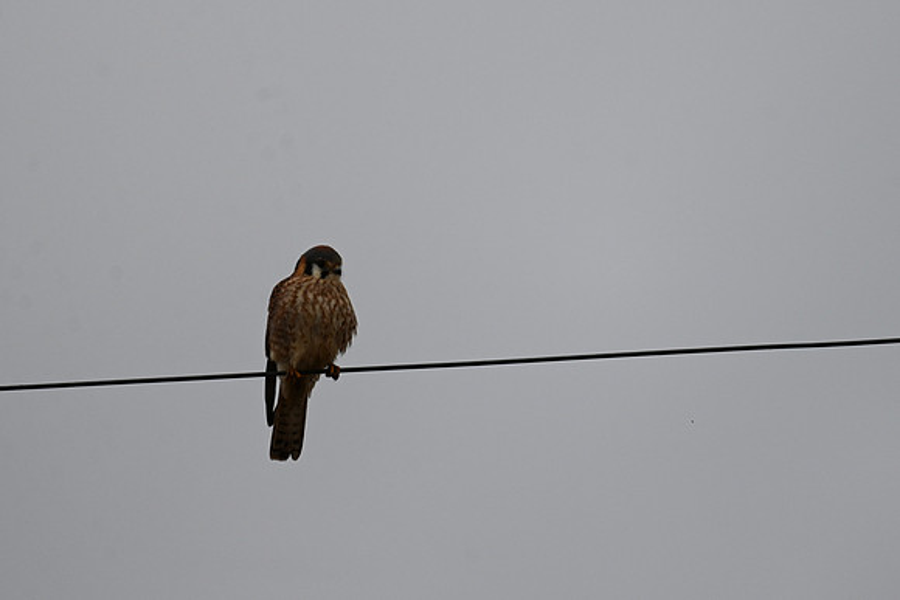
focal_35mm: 800
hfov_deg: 2.6
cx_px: 450
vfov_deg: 1.7
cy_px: 300
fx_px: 20004
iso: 280
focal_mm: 800
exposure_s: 1/800
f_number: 6.3
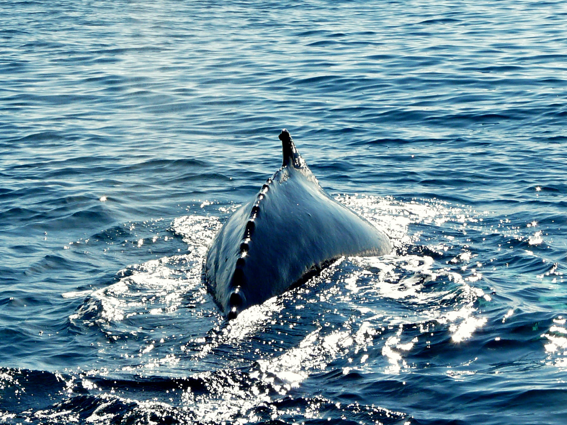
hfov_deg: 10.5
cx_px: 257
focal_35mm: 189
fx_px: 3096
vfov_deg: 7.9
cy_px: 233
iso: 100
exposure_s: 1/400
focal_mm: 17
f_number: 6.3
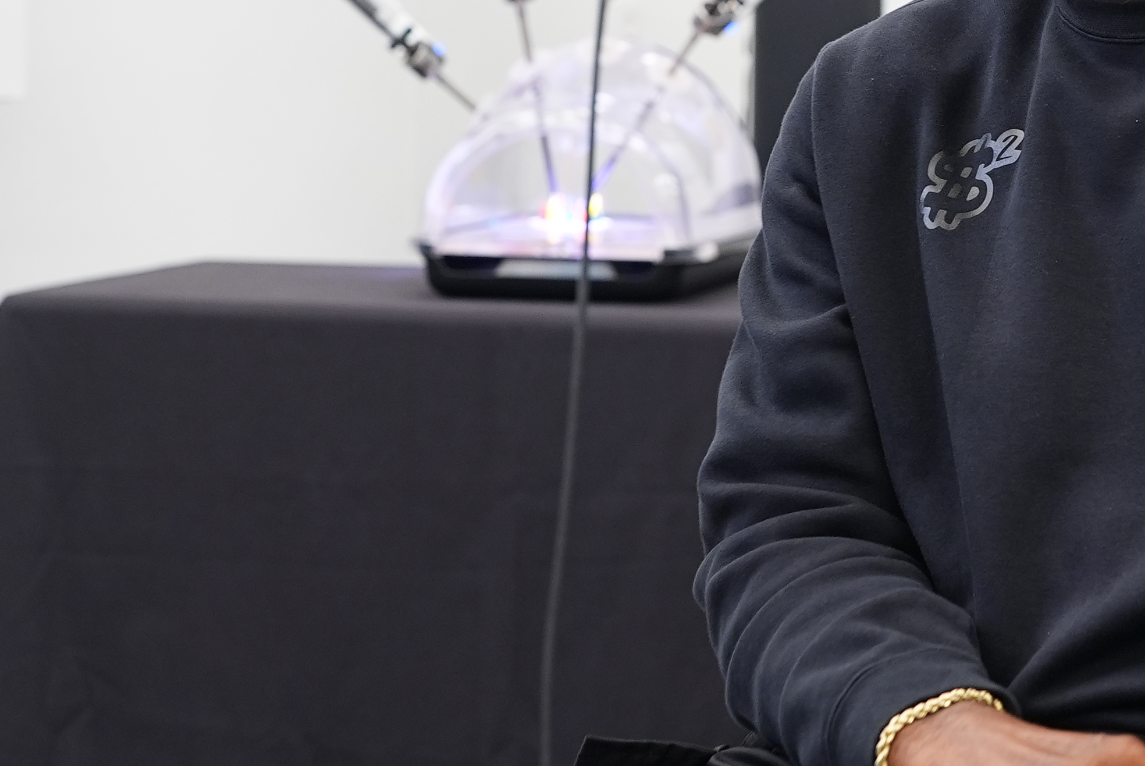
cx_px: 1075
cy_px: 120
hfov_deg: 19.2
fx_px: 3311
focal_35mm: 104
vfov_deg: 13.1
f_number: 3.2
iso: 640
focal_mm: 35
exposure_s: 1/125
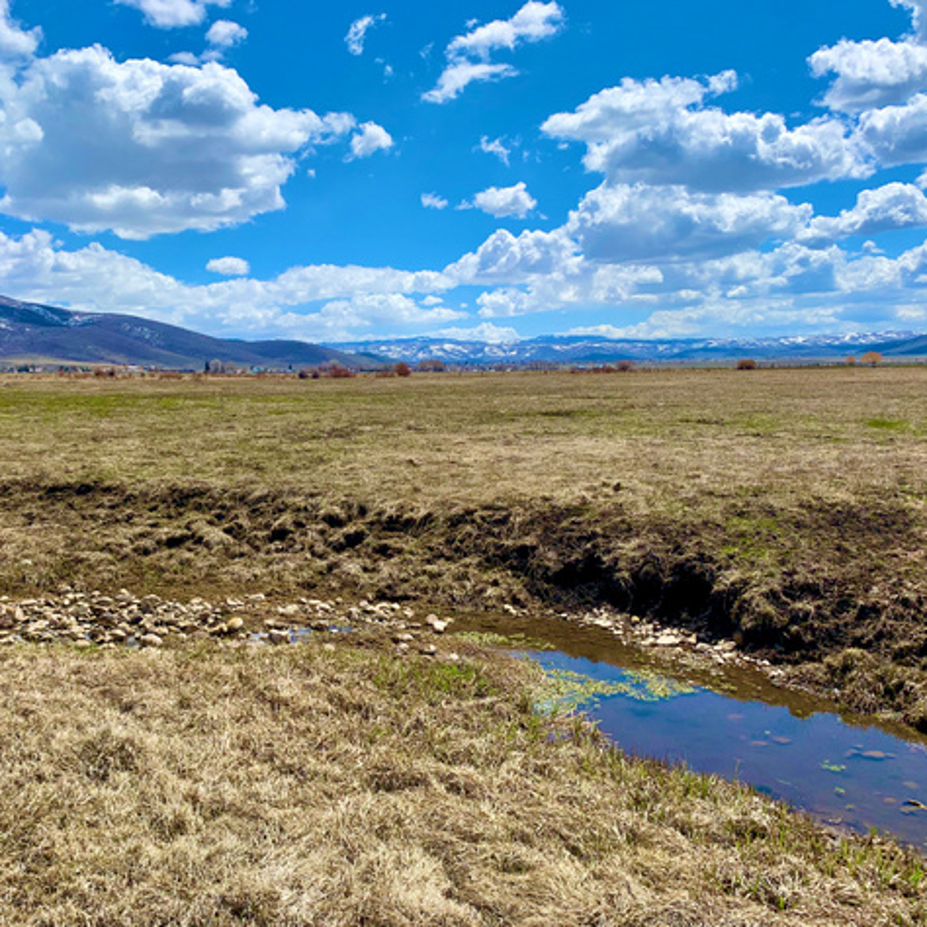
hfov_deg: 52.3
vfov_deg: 52.5
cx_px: 391
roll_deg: +2.1
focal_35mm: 31
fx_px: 939
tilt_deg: -4.7
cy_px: 460
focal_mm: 4.25
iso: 25
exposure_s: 1/4098
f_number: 1.8
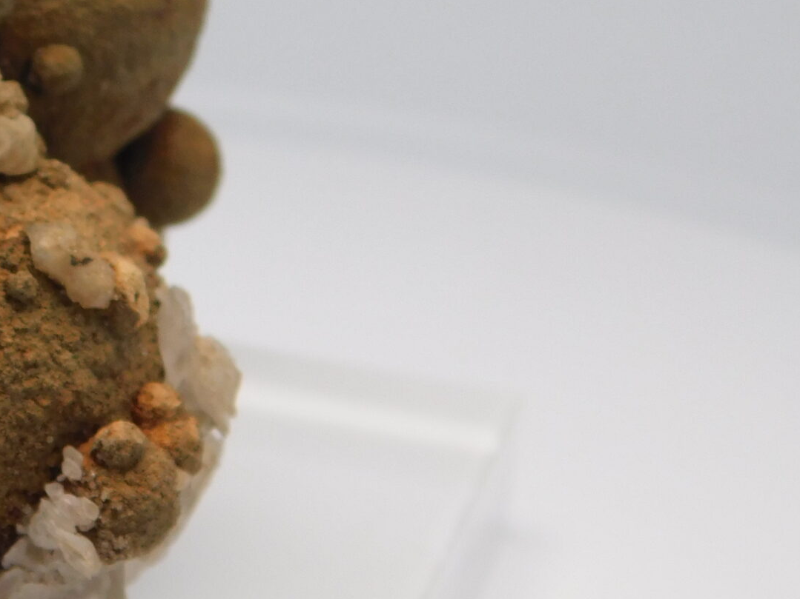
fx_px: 2796
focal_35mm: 121
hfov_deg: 15.9
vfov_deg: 12.2
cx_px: -38
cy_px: 198
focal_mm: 9
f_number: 3.8
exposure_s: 1/250
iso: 125
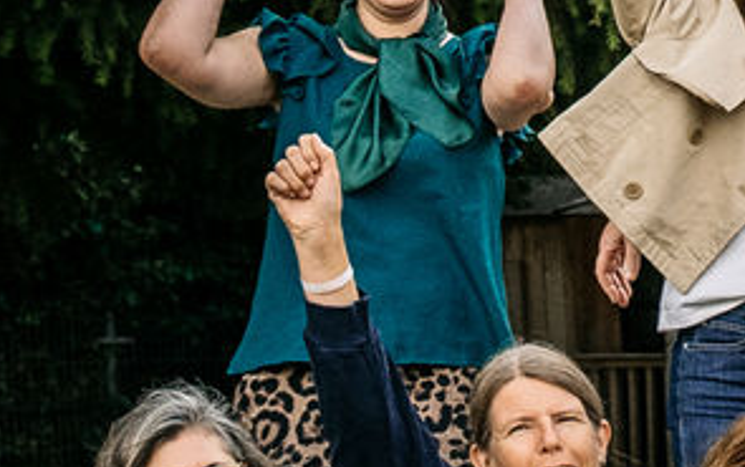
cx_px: 1975
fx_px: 4085
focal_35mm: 201
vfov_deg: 6.5
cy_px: 570
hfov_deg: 9.0
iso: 400
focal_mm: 31
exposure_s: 1/1250
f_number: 4
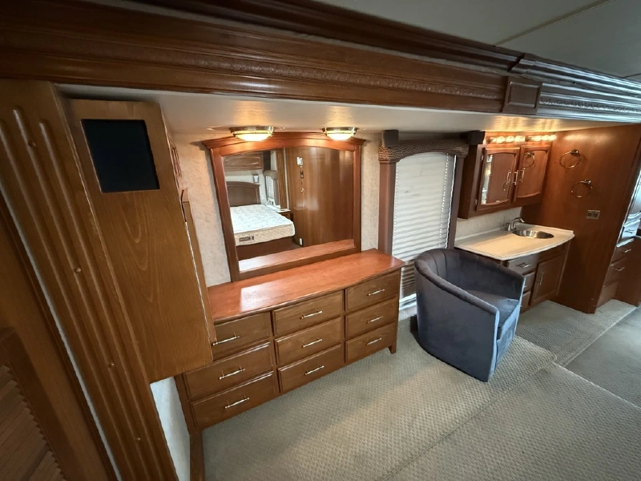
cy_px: 240
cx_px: 320
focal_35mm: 14
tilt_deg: -17.3
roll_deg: +1.9
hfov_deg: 102.1
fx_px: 259
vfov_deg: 85.7
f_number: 2.2
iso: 1250
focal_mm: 2.22
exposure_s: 1/60
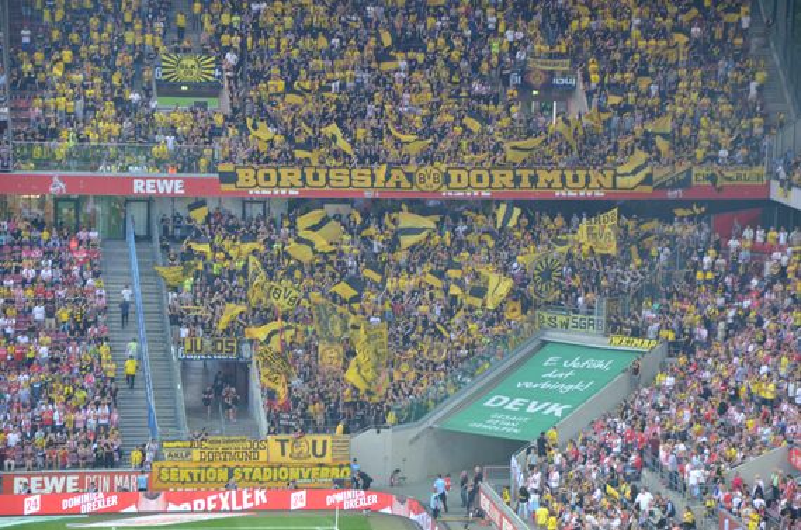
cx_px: 400
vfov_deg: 8.7
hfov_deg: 13.1
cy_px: 265
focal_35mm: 158
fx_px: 3496
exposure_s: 1/125
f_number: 5.6
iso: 1600
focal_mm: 105
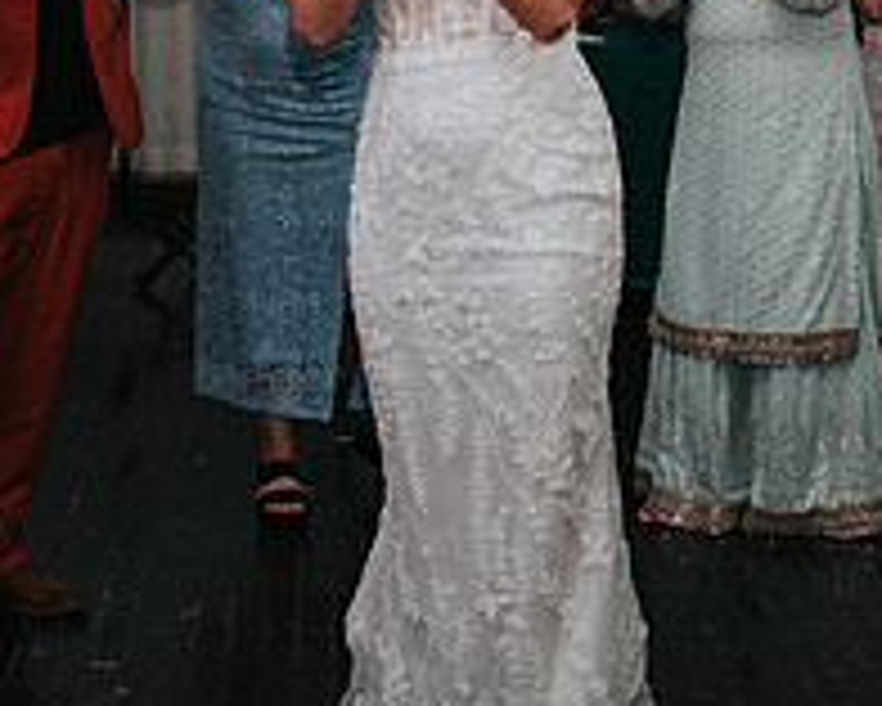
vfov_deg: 15.5
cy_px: -63
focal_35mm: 97
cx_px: 544
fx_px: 2533
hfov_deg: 19.7
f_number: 2.8
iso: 1000
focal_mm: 35
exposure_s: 1/200
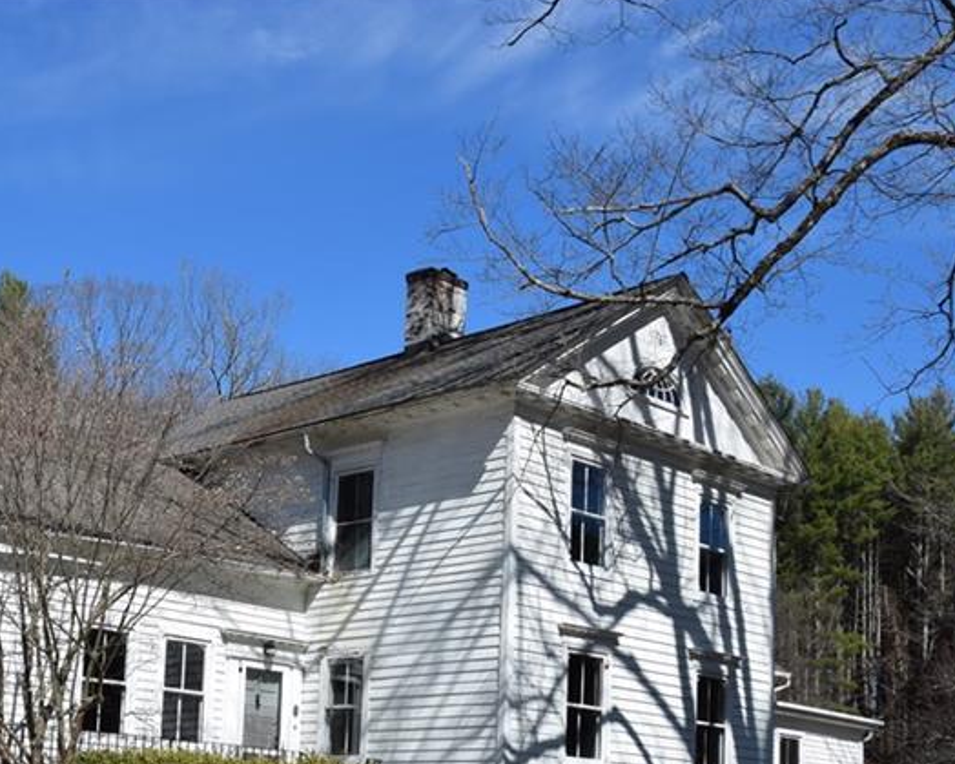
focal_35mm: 55
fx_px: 1554
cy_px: 611
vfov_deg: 27.1
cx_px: 310
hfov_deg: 33.8
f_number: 10
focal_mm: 20
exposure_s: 1/400
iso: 200
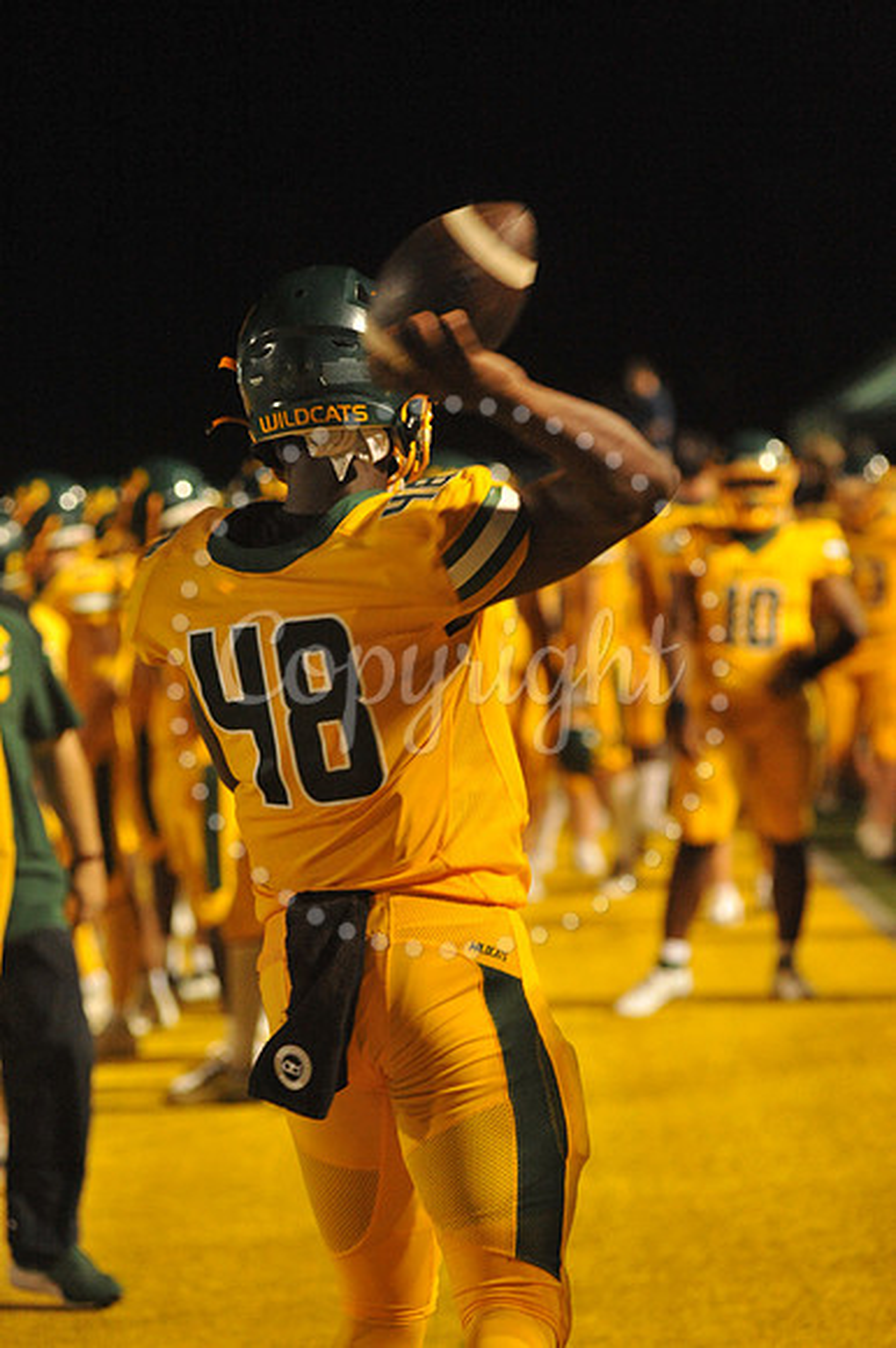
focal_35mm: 135
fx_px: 5046
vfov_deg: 15.2
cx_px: 448
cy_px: 674
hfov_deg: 10.1
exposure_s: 1/250
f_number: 4
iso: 6400
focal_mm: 135
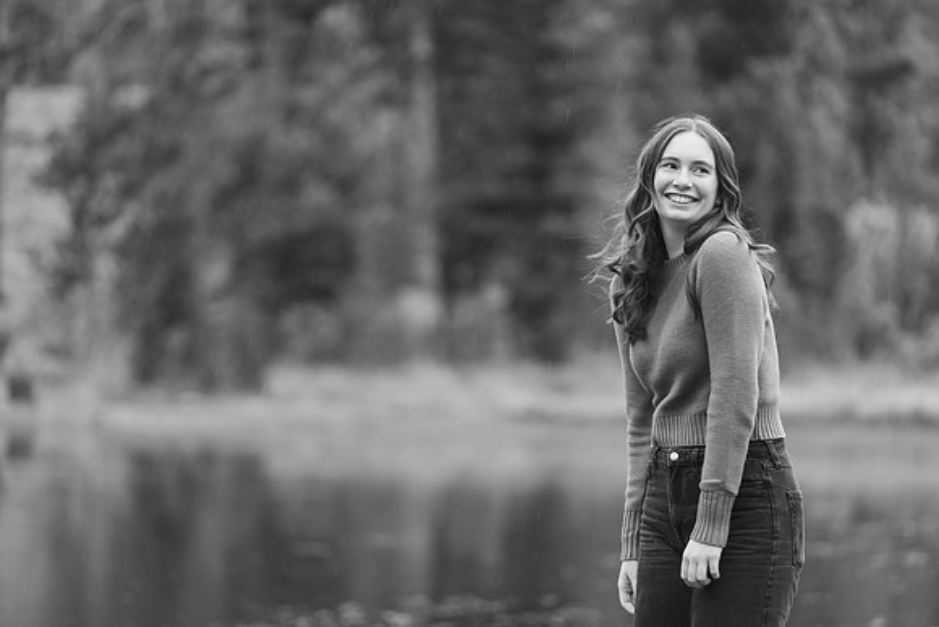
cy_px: 314
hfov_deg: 12.9
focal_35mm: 159
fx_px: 4148
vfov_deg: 8.6
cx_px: 470
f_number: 2.8
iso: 250
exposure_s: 1/160
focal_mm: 159
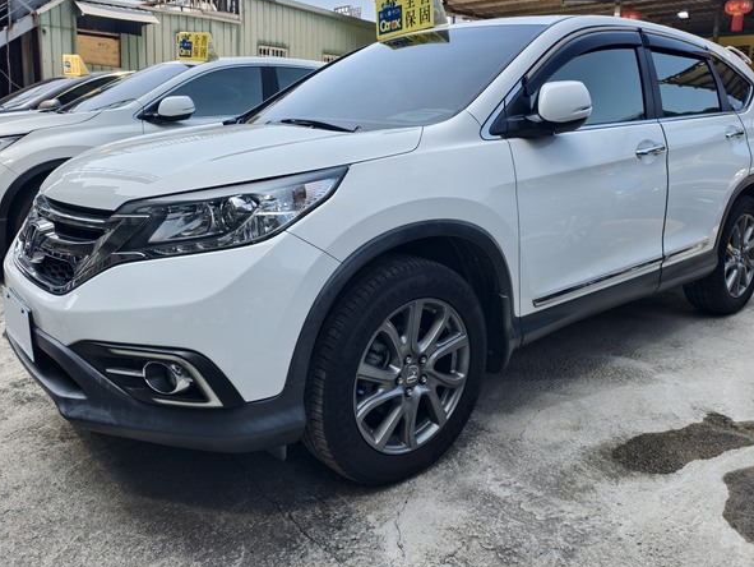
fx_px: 610
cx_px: 407
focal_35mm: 28
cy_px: 234
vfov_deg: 49.6
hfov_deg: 63.3
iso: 71
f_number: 1.57
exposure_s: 1/560
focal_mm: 6.54
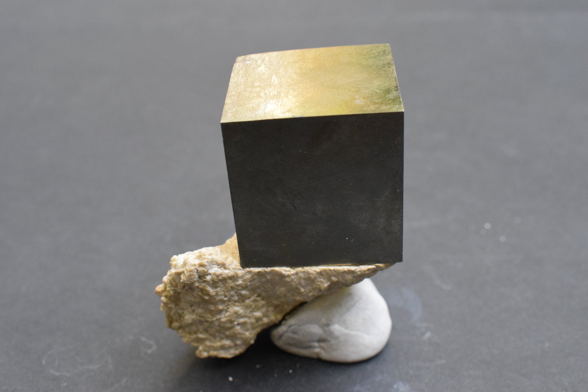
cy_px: 196
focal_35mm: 48
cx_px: 294
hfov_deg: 41.1
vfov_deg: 28.1
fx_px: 784
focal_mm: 32
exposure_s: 1/160
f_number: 11
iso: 3200
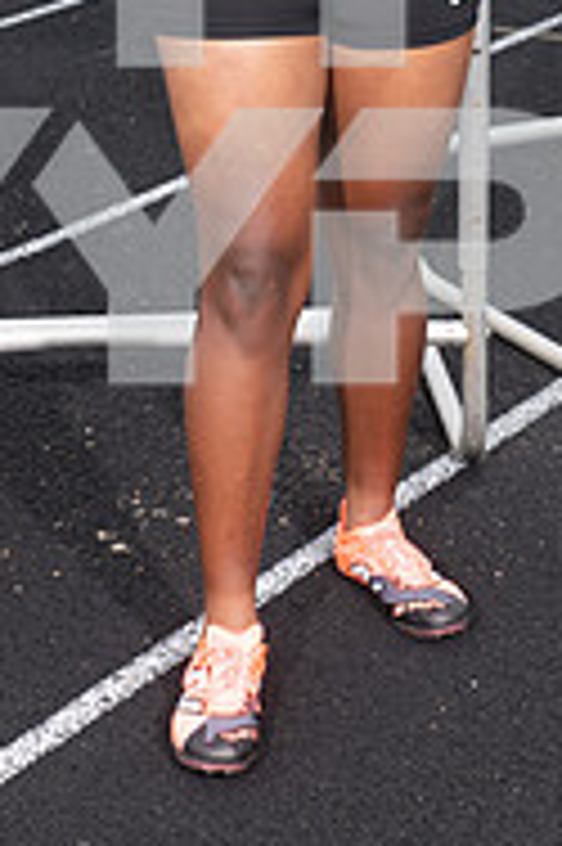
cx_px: 270
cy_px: -68
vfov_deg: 17.3
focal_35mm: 115
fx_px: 2698
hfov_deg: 11.9
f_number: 6.3
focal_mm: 48
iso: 250
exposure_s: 1/400
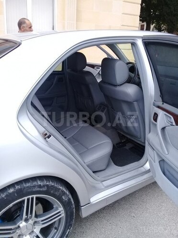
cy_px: 119
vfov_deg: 58.4
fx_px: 213
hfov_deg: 45.4
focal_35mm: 31
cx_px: 89
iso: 50
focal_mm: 3.3
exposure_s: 1/228
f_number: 2.2
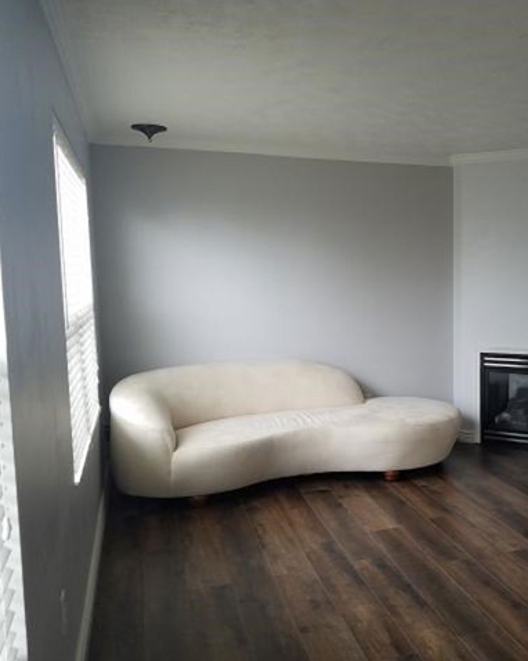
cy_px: 330
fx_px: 665
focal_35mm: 34
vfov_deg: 52.9
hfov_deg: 41.5
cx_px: 423
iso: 64
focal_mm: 4.2
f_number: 1.7
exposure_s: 1/60
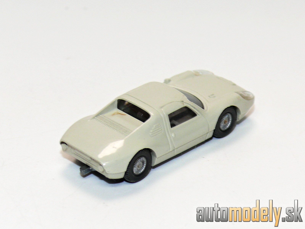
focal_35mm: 157
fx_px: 1383
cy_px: 114
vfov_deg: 9.5
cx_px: 152
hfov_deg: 12.6
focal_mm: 18.5
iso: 100
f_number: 4
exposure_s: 1/30
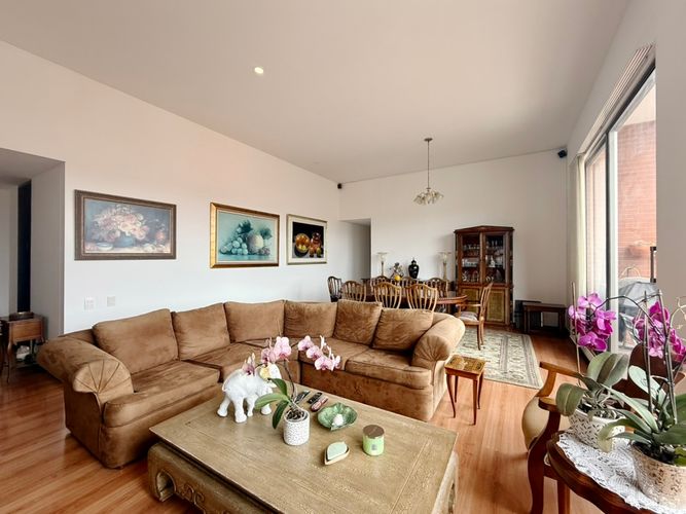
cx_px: 343
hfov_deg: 102.1
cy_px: 257
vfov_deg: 85.7
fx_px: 277
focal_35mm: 14
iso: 40
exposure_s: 1/111
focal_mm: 2.22
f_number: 2.2
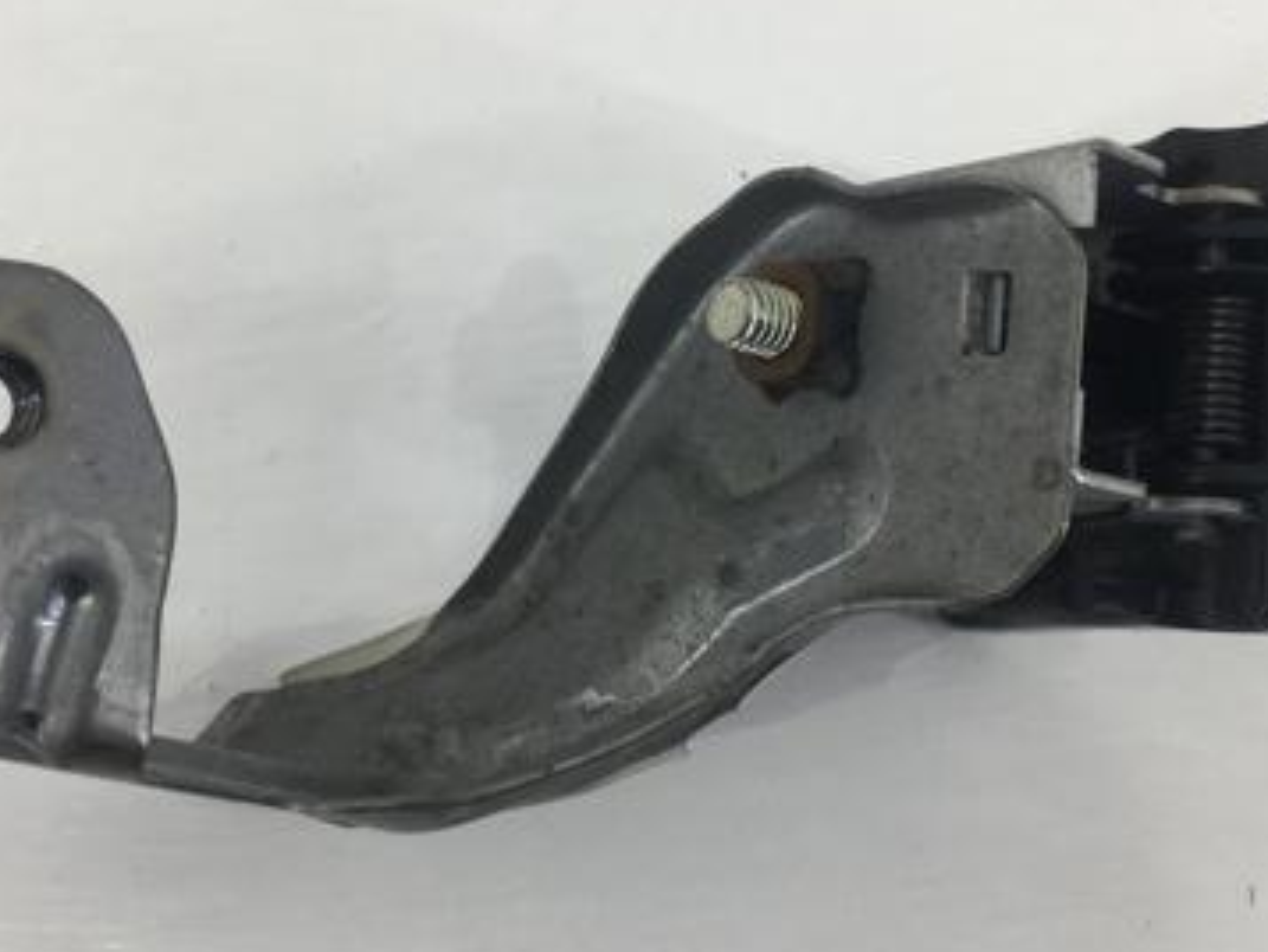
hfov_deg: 36.8
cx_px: 611
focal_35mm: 52
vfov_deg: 28.0
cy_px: 465
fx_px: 1905
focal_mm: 4.15
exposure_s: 1/100
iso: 40
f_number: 2.2
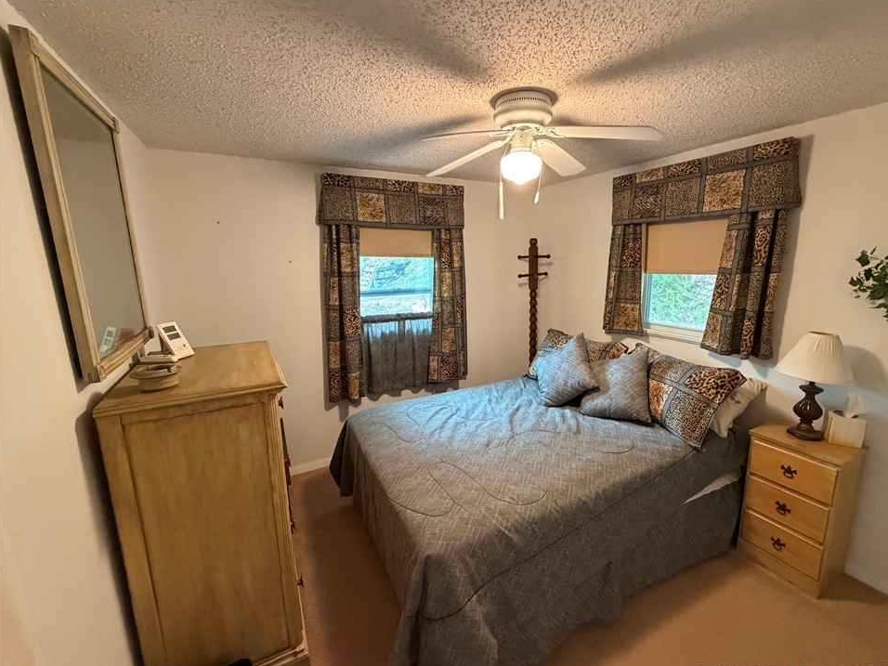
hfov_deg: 98.0
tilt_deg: -12.1
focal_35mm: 15
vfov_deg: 81.7
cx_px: 472
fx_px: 385
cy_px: 335
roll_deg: +0.8
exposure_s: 1/60
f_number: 2.2
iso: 800
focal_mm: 2.22
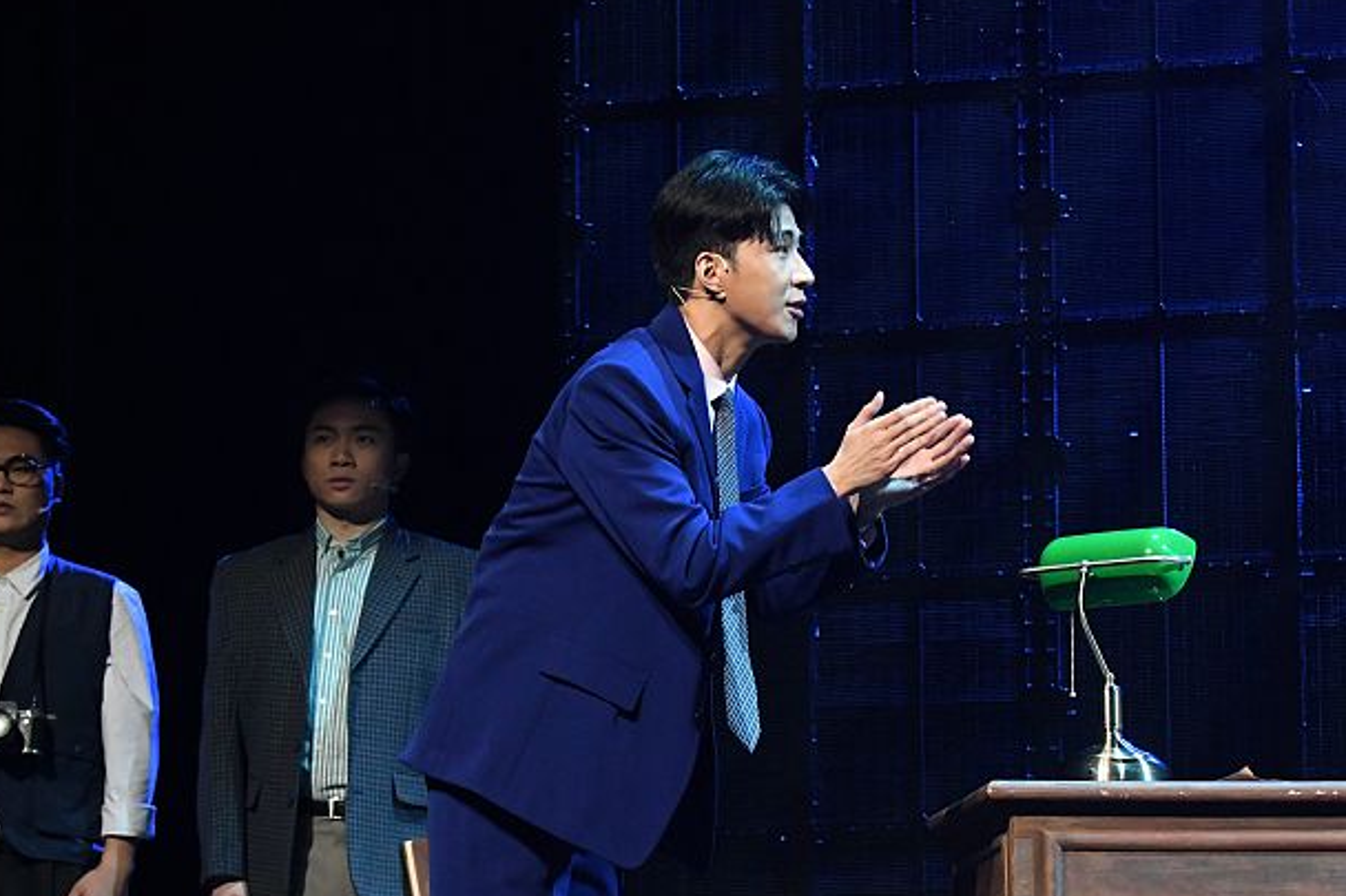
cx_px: 766
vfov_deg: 8.7
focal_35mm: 158
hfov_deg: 13.0
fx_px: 5905
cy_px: 507
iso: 5000
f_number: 4.5
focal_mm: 80
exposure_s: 1/320
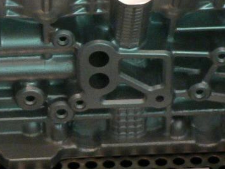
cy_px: -53
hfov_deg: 6.3
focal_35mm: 314
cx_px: 134
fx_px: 2040
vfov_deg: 4.7
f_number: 3.2
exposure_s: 1/10
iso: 200
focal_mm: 14.5
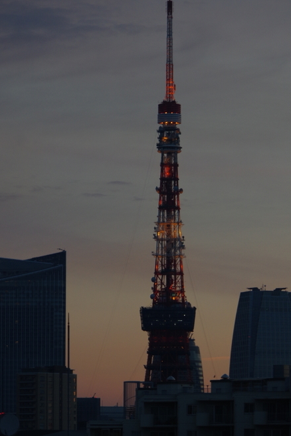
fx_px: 2983
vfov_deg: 8.4
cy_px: 210
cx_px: 166
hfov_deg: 5.6
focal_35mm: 246
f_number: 5.6
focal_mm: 135
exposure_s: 1/200
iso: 400
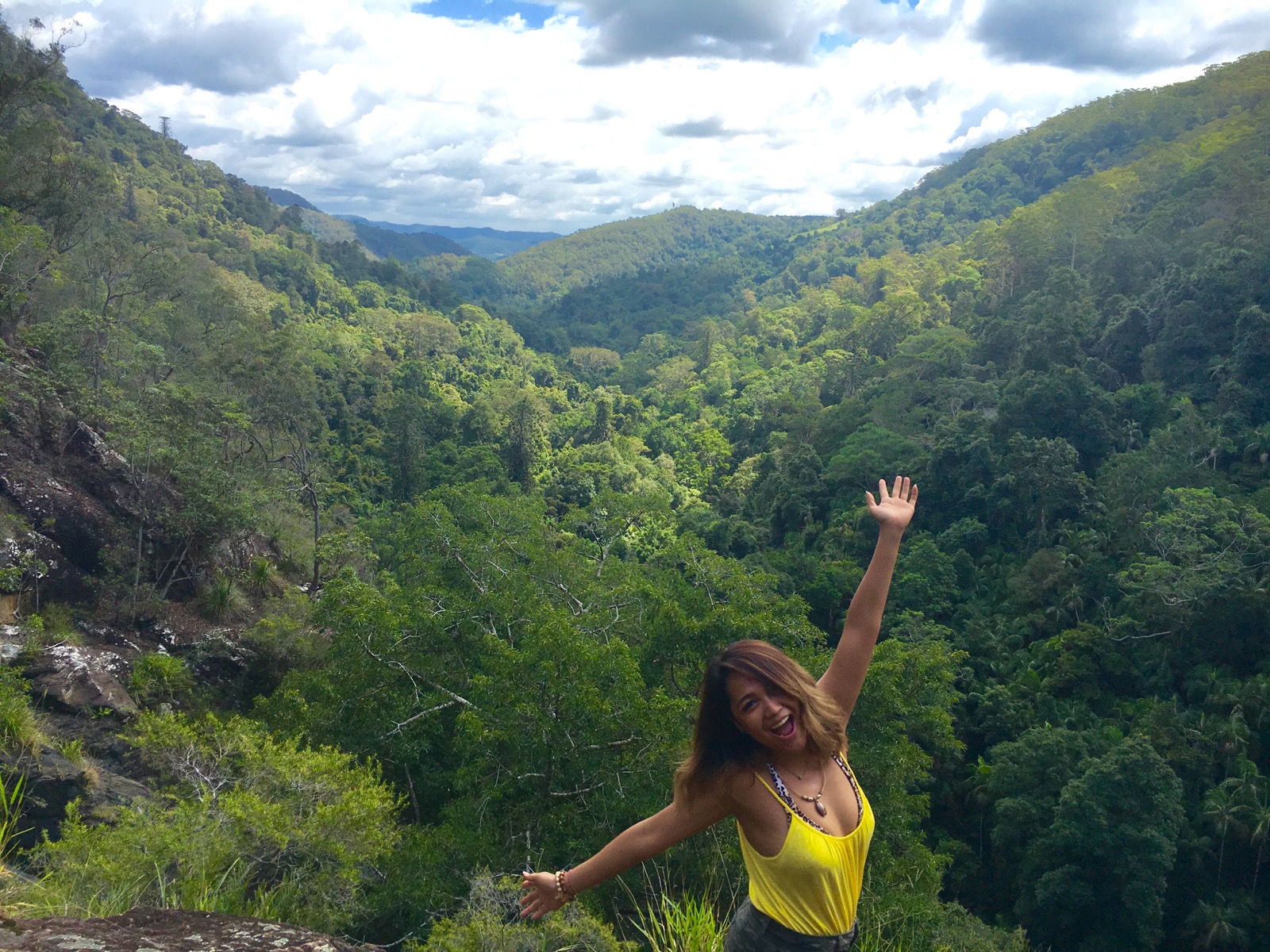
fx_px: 1064
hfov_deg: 61.7
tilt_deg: -10.8
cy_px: 476
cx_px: 635
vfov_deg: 48.2
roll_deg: -3.2
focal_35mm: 29
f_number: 2.2
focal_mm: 4.15
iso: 25
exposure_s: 1/1054
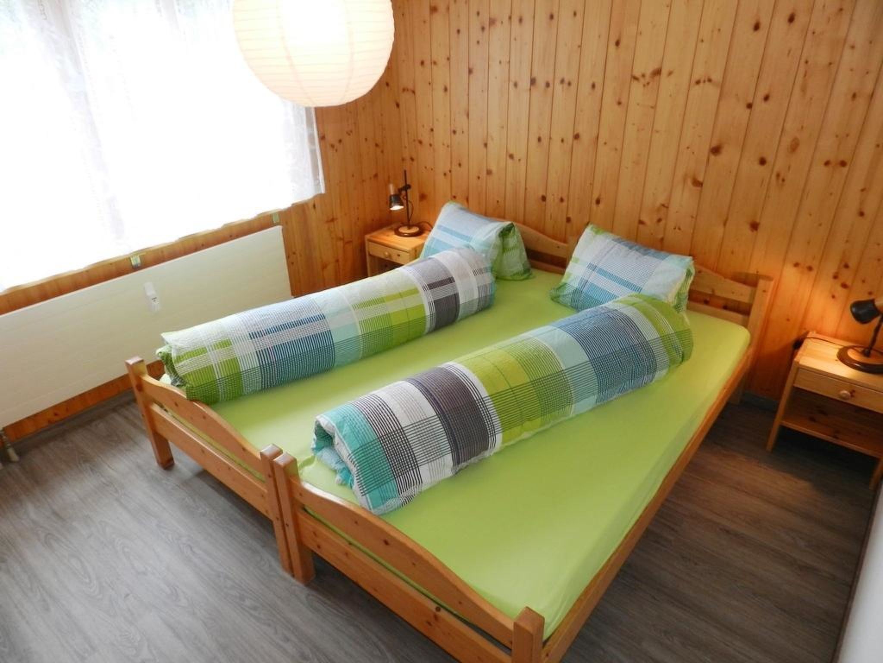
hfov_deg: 73.9
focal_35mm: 23
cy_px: 332
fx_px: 587
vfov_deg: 58.9
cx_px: 442
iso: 200
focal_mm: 4
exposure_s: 1/30
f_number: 3.4
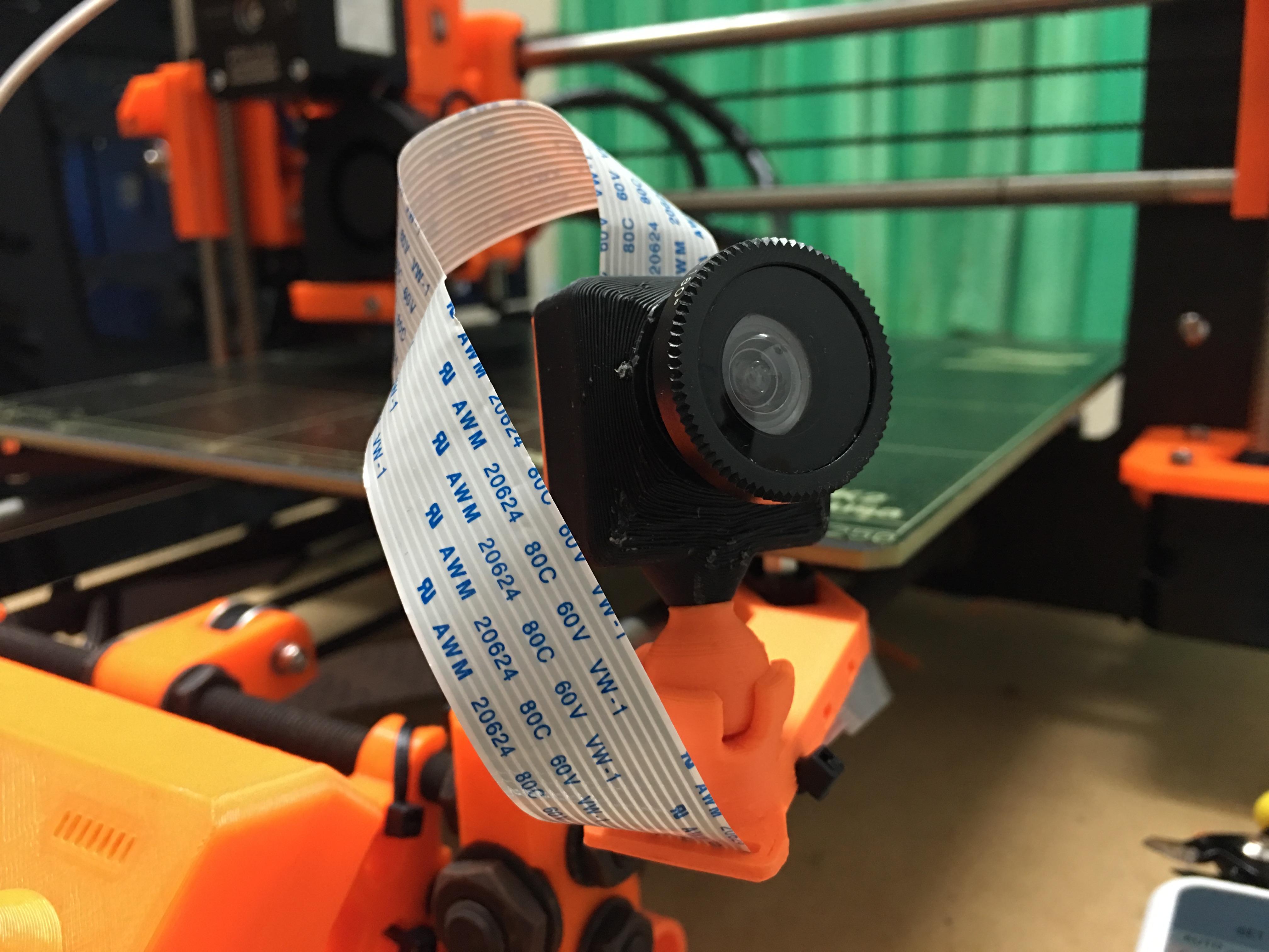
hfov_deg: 61.7
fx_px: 1063
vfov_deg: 48.2
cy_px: 476
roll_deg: +0.9
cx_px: 634
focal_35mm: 29
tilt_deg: -12.3
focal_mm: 4.15
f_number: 2.2
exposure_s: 1/10
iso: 80
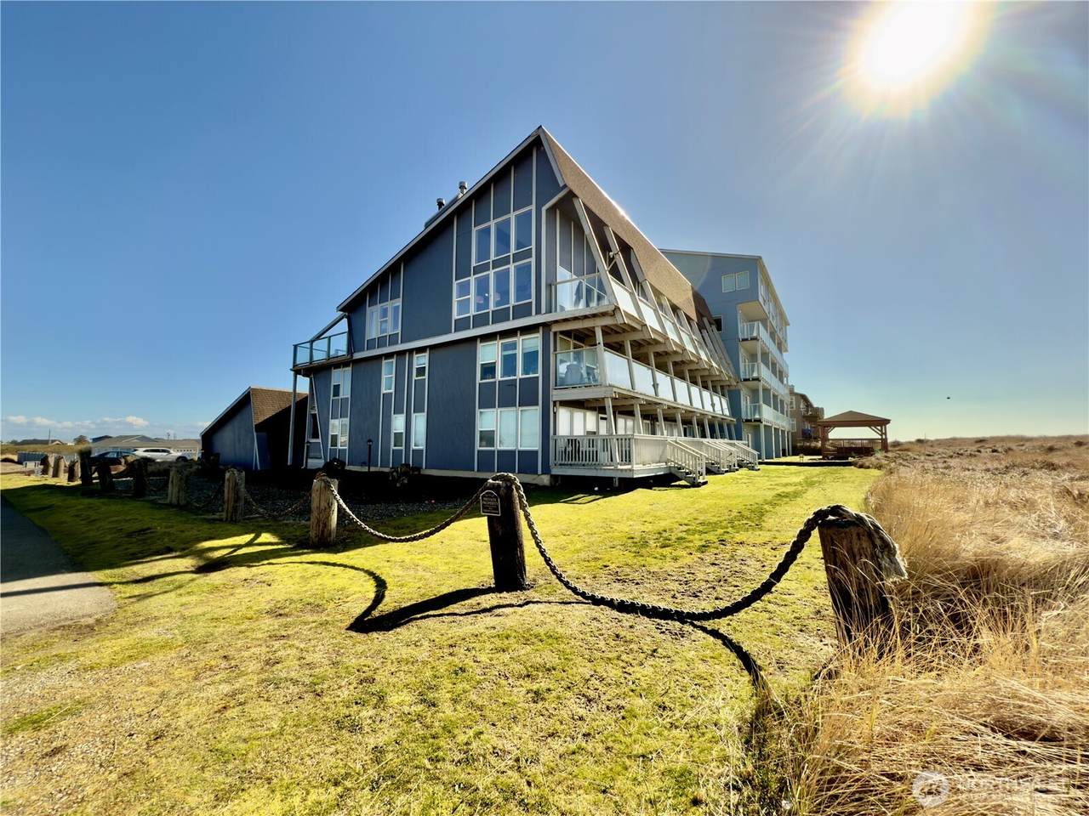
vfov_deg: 85.7
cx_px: 544
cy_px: 408
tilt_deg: +6.4
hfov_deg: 102.1
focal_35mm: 14
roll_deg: +0.3
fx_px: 440
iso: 25
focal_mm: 2.22
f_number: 2.2
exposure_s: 1/622
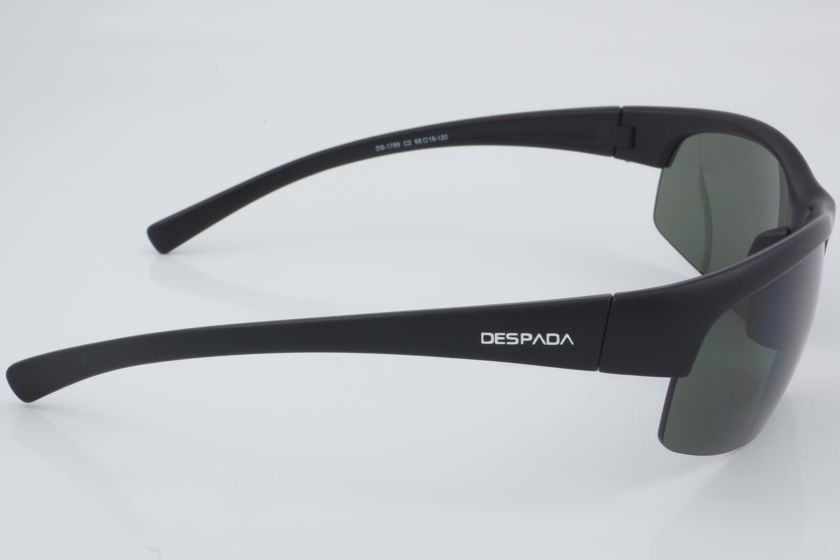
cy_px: 280
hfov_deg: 29.9
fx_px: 1575
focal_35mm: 68
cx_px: 420
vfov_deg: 20.2
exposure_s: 1/3
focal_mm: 45
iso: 100
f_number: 32
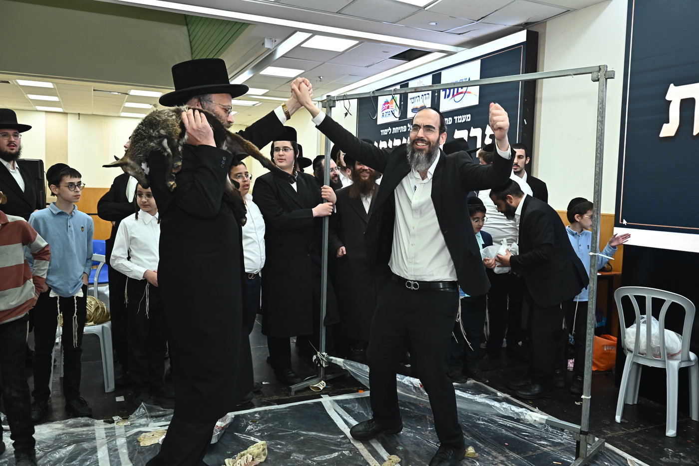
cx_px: 350
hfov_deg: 63.7
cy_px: 233
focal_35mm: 29
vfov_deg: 45.0
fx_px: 563
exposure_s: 1/200
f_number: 5.6
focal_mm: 29
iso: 1600
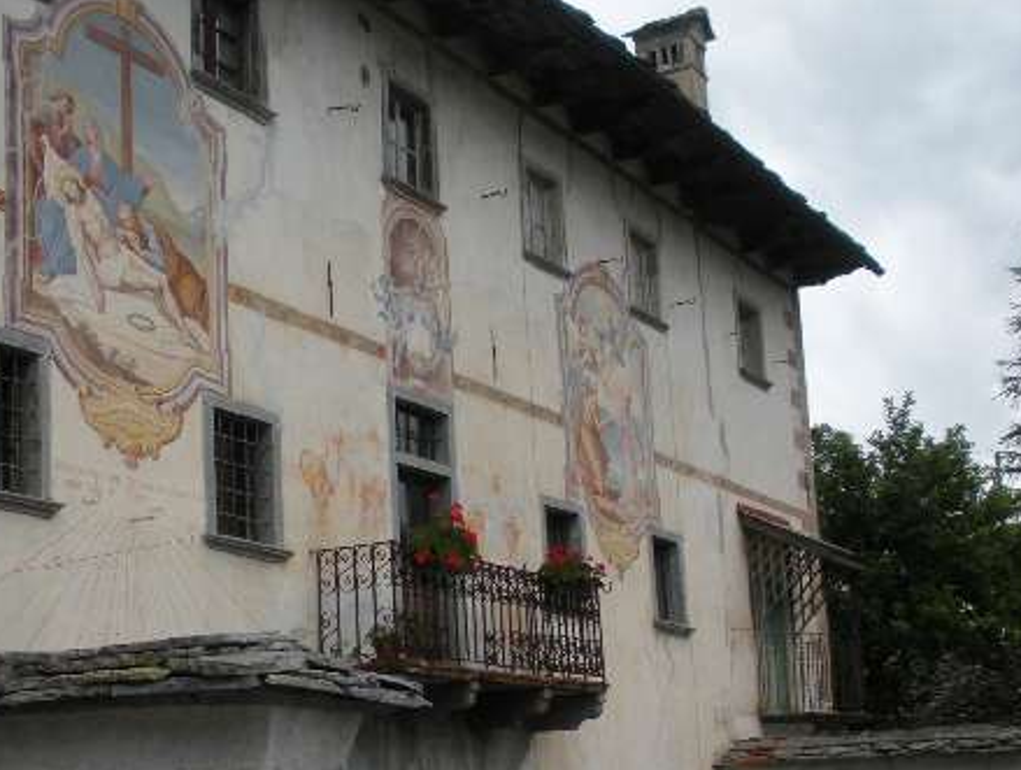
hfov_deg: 37.2
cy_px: 537
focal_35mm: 51
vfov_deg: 28.4
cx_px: 377
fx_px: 1507
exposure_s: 1/423
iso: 64
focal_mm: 6.3
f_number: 3.5
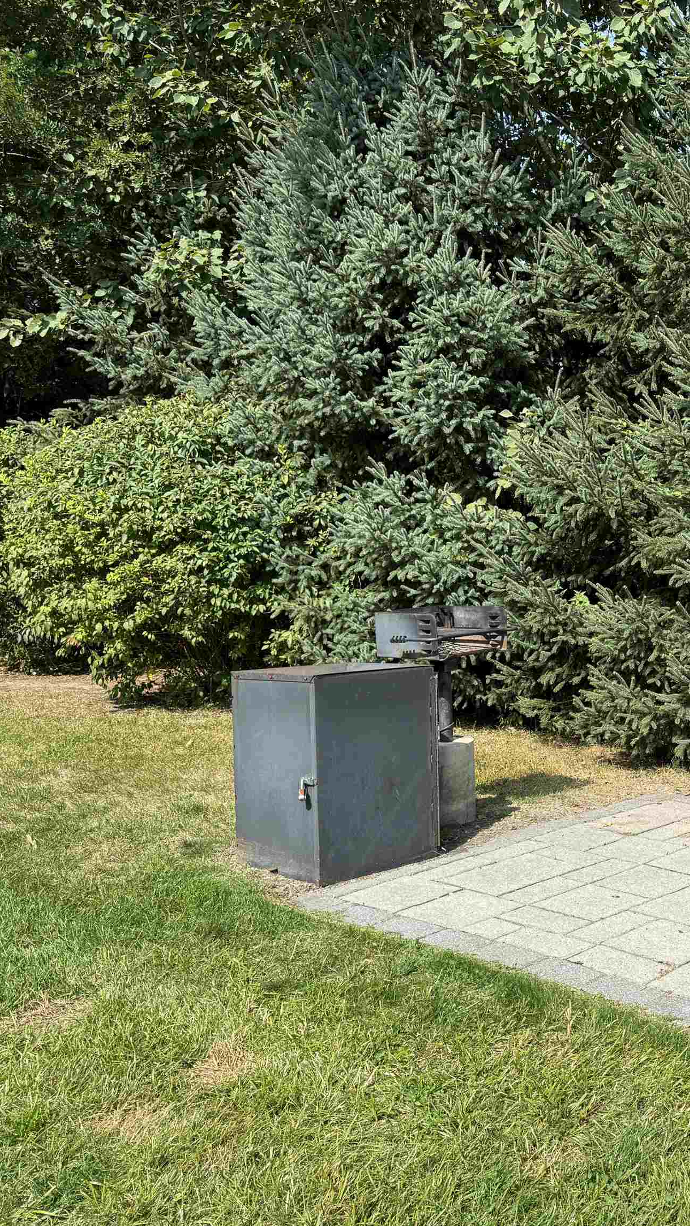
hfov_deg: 30.6
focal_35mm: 35
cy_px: 615
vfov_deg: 56.6
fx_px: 1138
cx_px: 734
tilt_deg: -4.4
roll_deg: -0.8
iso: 80
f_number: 1.78
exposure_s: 1/1869
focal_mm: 6.76
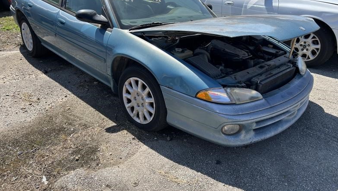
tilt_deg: -25.5
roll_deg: +0.7
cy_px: 83
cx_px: 173
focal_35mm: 29
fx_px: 260
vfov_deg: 40.2
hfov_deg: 66.0
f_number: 1.5
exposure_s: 1/2299
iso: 50
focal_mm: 5.7
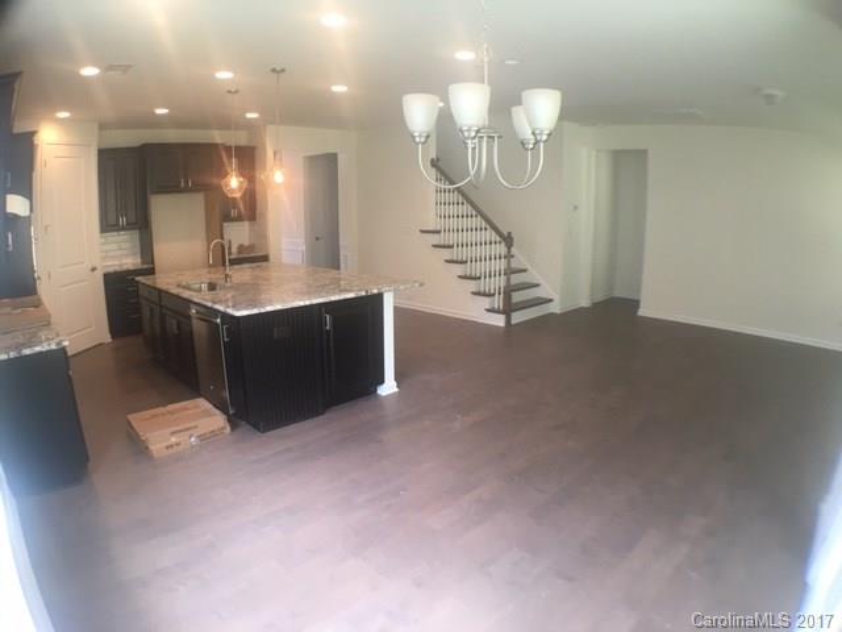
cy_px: 316
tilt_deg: -12.5
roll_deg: +1.1
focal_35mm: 29
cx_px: 421
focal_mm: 4.15
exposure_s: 1/30
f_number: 2.2
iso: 64
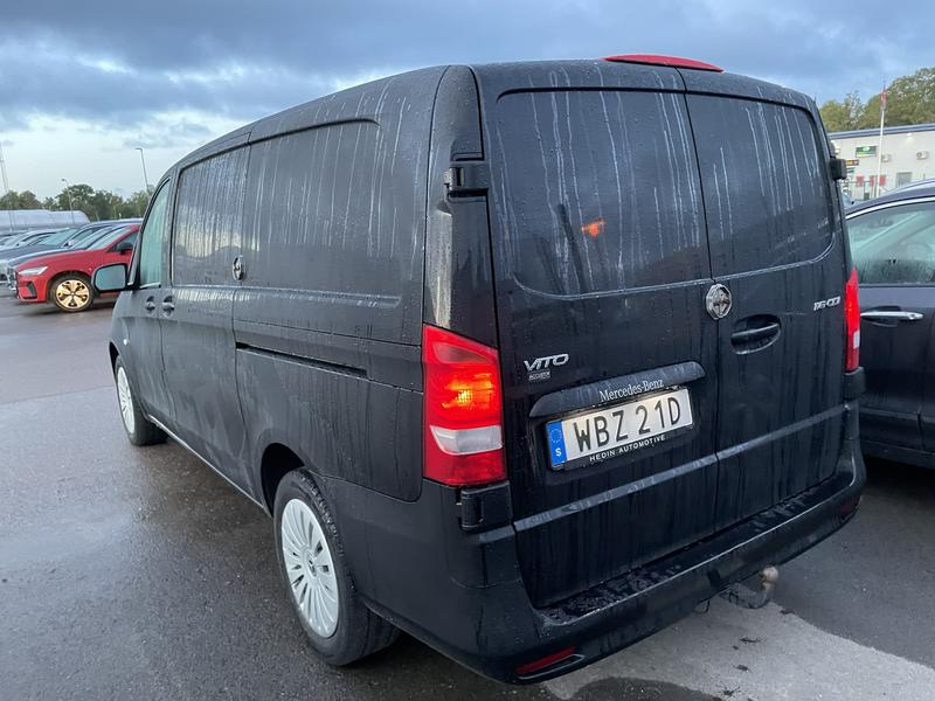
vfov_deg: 53.1
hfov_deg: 67.3
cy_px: 350
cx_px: 468
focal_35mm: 26
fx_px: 702
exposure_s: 1/50
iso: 500
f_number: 1.6
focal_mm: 4.2
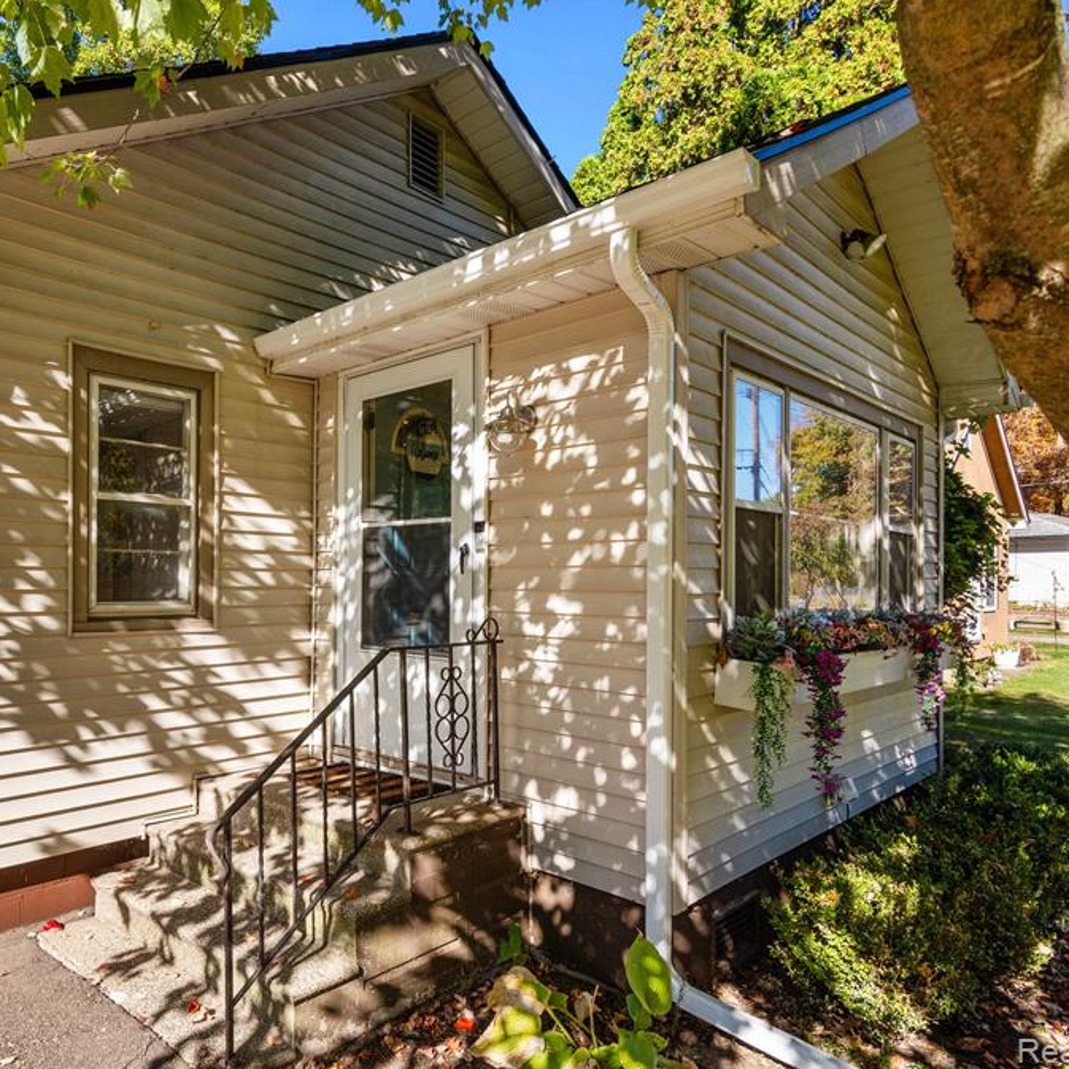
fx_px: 769
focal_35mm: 22
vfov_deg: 69.6
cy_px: 534
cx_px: 365
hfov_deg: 67.9
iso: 320
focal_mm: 17
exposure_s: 1/400
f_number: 9
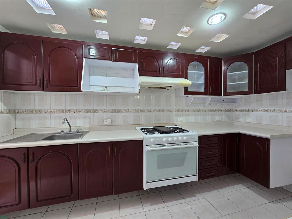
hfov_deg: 106.2
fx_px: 110
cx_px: 146
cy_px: 110
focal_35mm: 13
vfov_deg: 89.9
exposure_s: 1/60
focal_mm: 2.2
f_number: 2.2
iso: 125
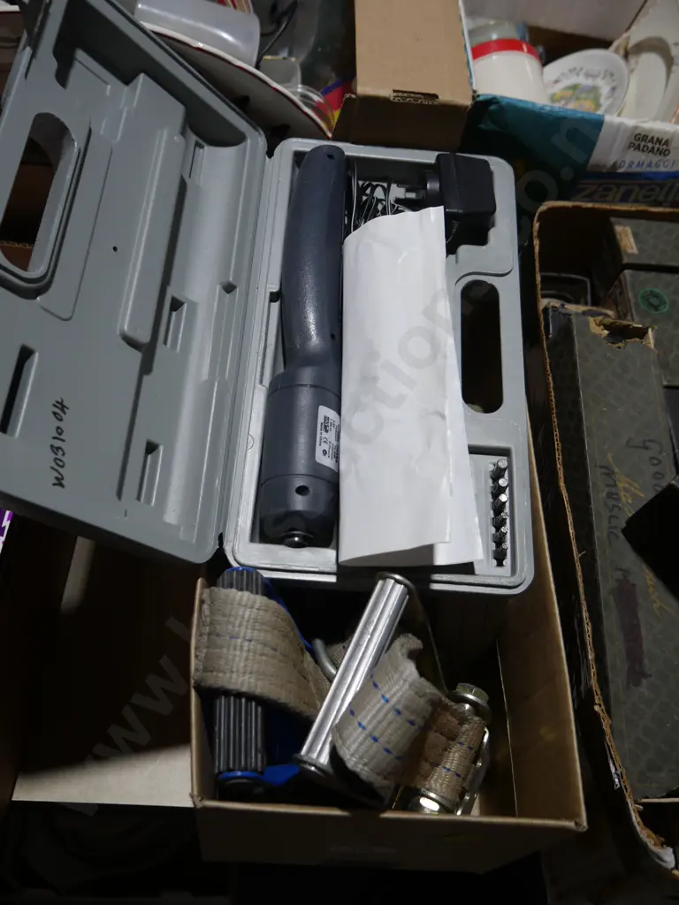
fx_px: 785
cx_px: 340
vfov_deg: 60.0
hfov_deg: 46.8
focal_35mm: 30
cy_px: 452
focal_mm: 15
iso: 200
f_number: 3.6
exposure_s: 1/125
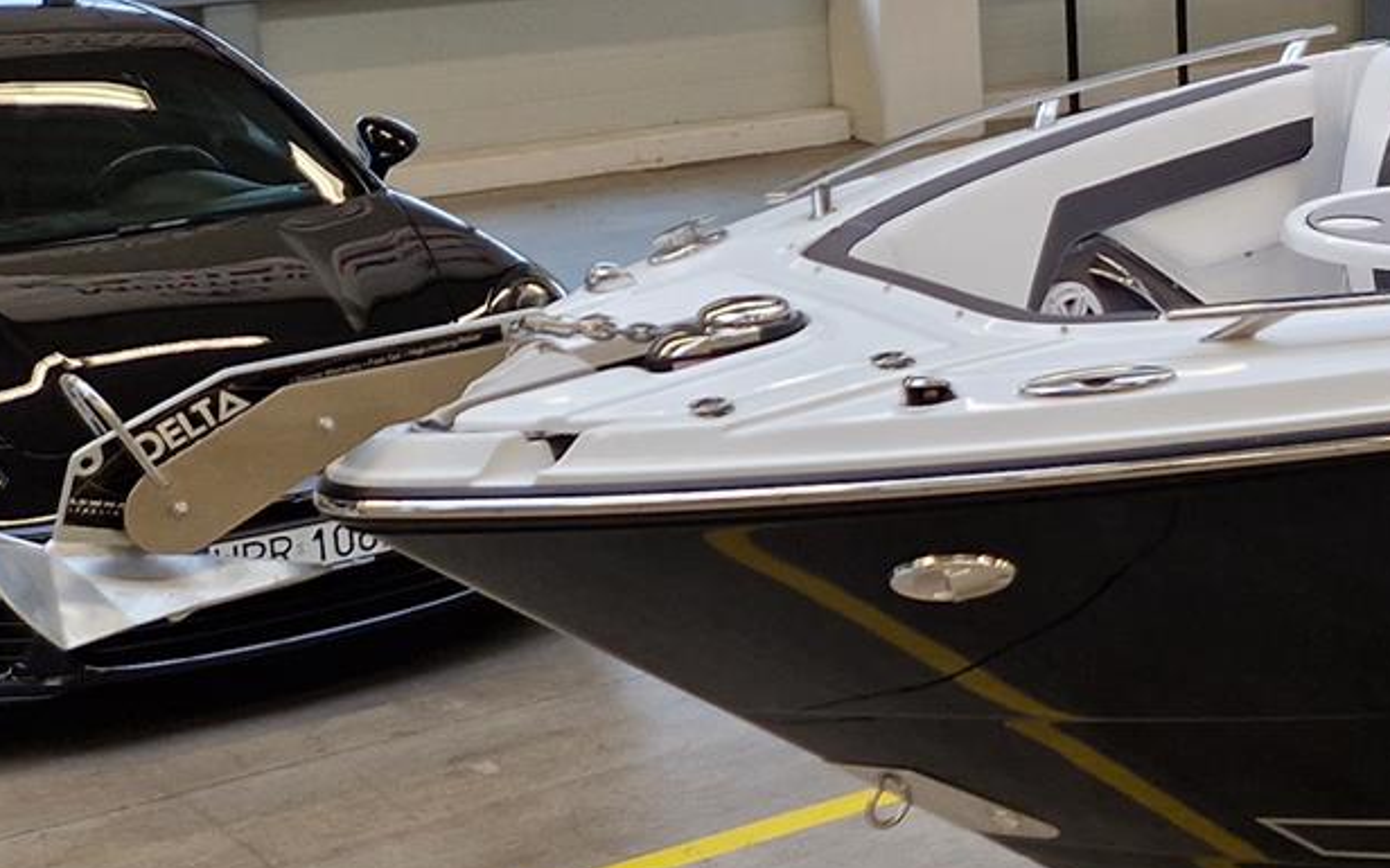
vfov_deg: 16.0
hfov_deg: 22.2
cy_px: 142
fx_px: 3068
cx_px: 1927
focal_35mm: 81
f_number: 1.8
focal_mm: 5.4
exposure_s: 1/180
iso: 125
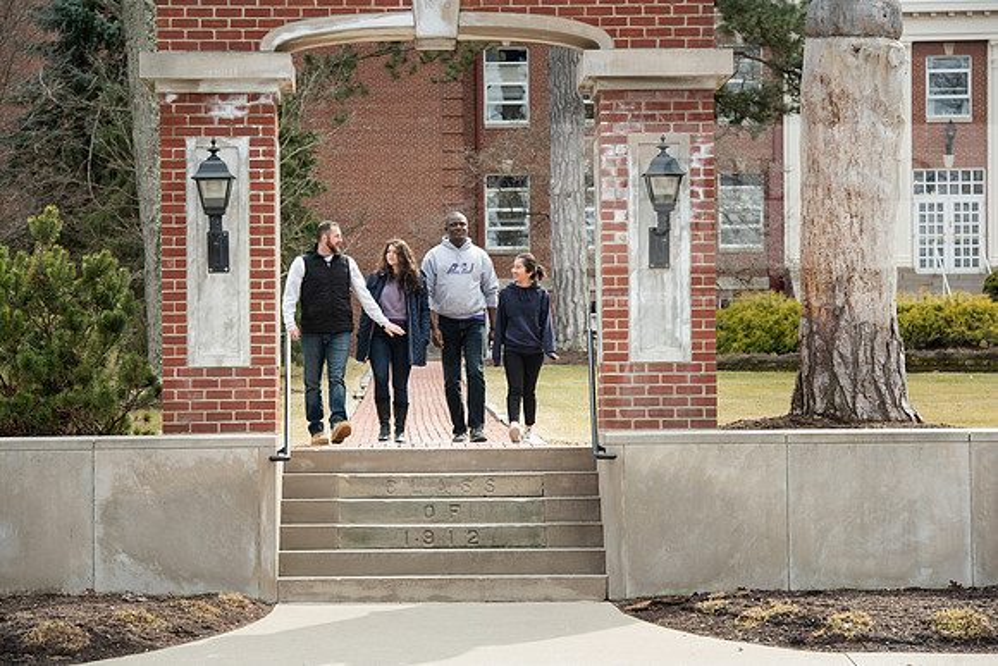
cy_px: 333
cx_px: 499
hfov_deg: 16.4
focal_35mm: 125
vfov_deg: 11.0
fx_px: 3466
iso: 400
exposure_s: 1/320
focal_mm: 125
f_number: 8
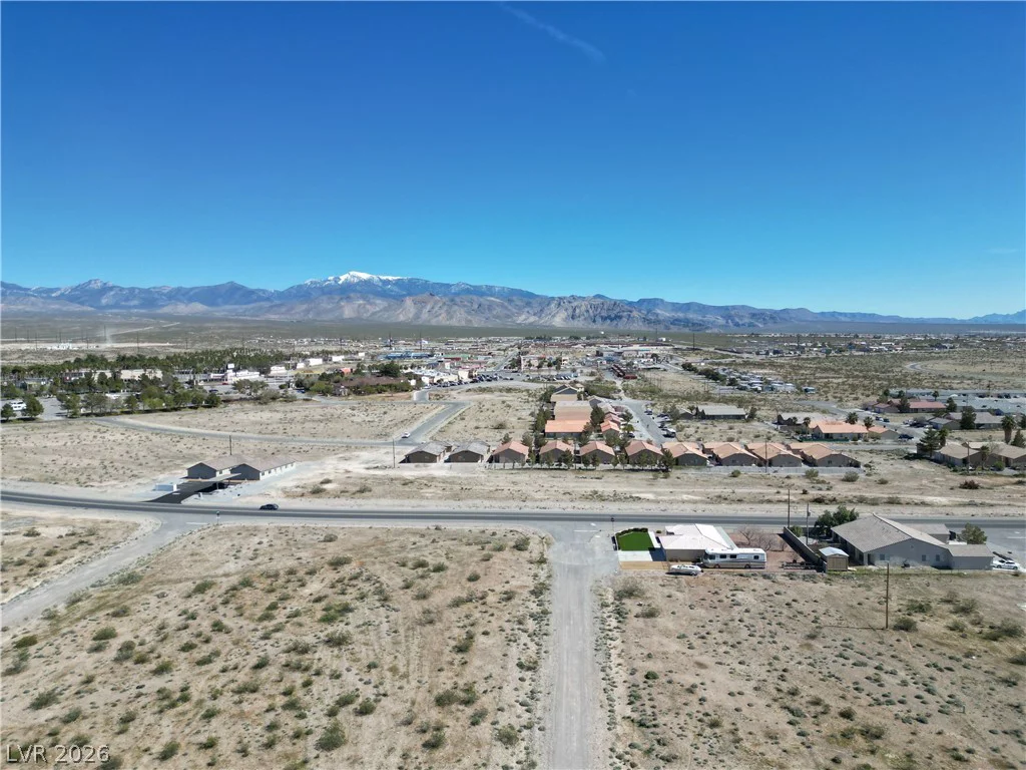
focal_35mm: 24
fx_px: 711
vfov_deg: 56.8
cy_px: 385
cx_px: 513
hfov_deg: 71.6
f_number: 1.7
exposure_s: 1/3000
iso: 100
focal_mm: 6.72
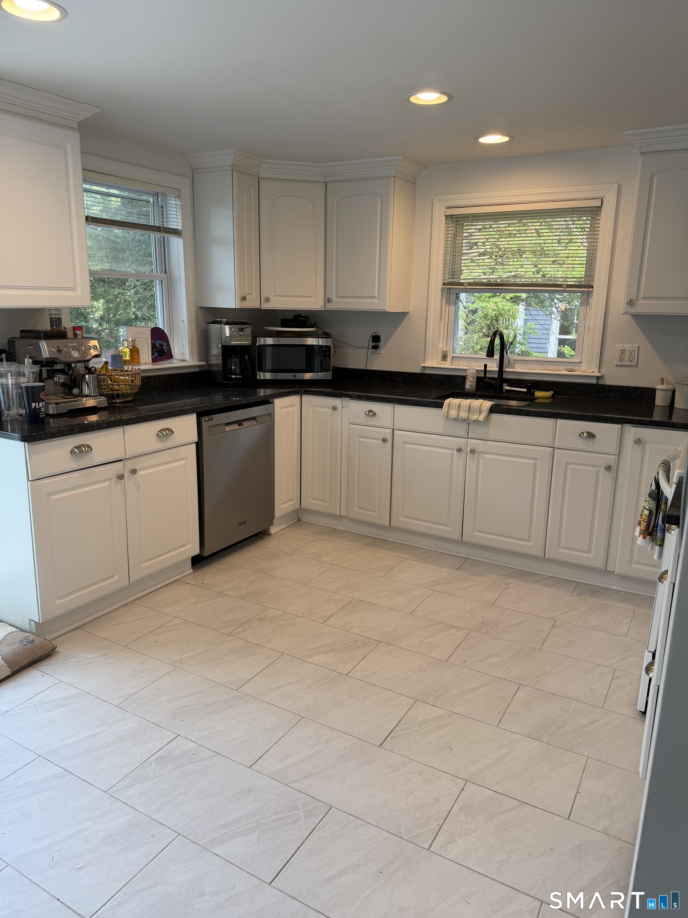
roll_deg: -0.6
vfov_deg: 71.6
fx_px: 636
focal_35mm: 24
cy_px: 459
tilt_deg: -12.0
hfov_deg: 56.8
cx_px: 344
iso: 80
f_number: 1.78
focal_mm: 6.76
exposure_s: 1/120
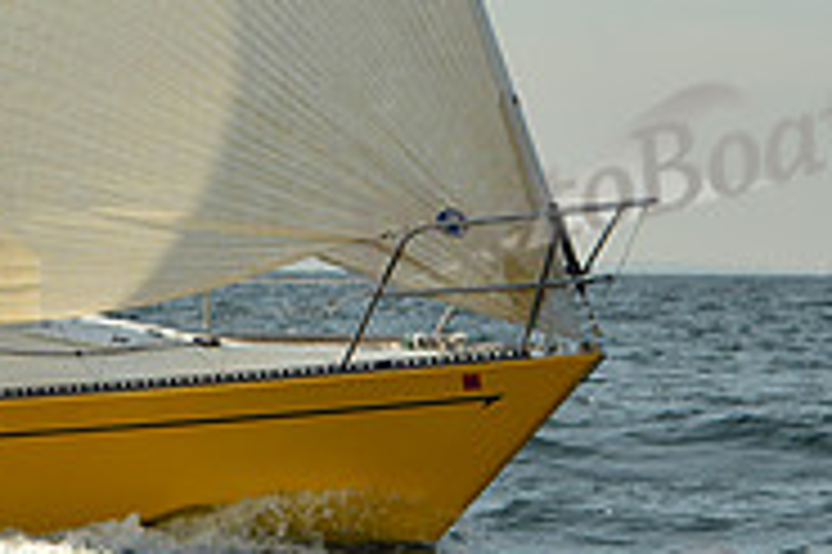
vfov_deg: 6.2
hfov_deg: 9.3
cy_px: 7
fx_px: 5080
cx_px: 121
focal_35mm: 220
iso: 320
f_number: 8
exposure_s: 1/1600
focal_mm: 70
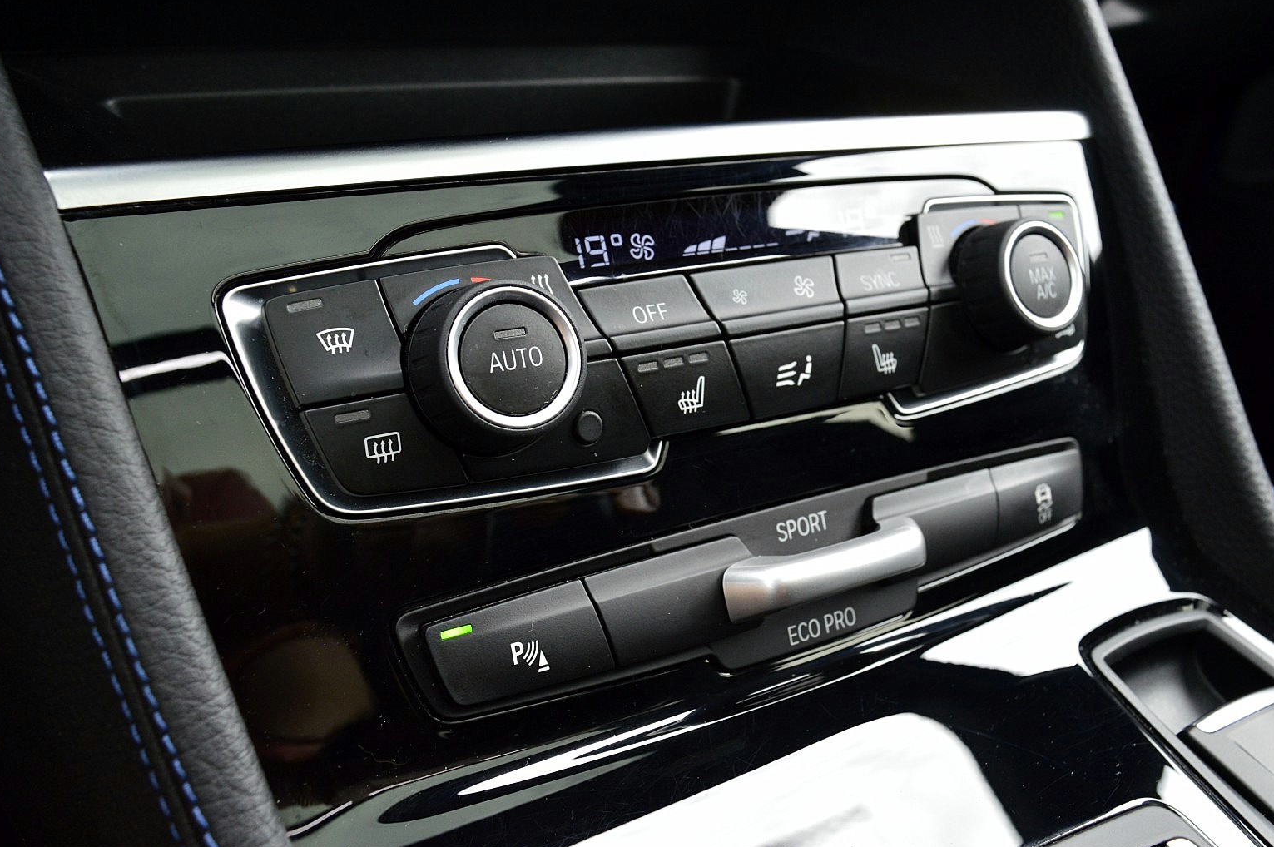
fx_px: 1238
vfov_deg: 37.8
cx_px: 667
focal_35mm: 35
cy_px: 400
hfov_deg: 54.5
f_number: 8
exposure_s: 1/60
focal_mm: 22
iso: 800
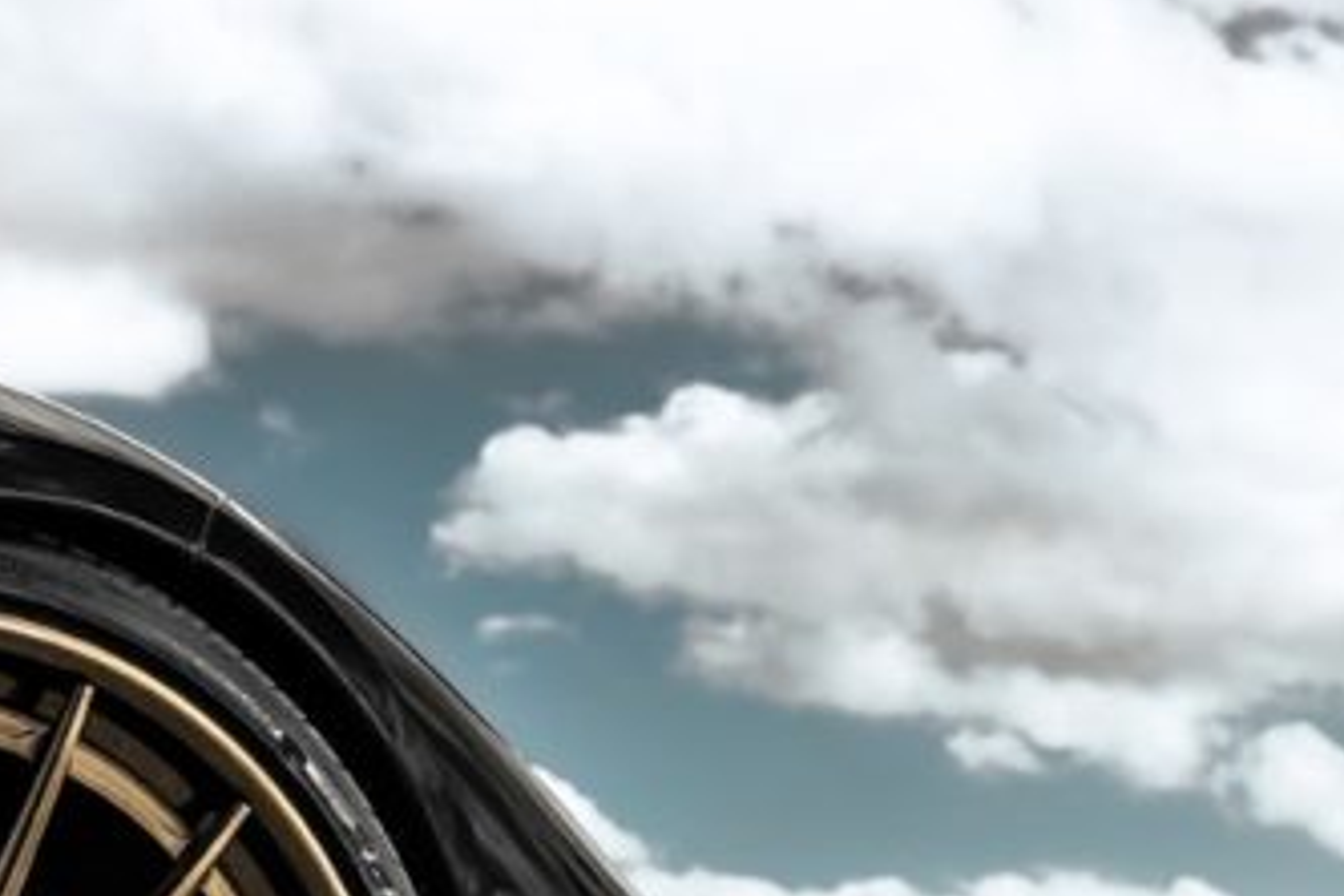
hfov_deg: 16.2
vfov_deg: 11.1
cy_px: 862
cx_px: -113
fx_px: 4592
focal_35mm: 123
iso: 250
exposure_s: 1/125
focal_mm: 40
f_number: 6.3
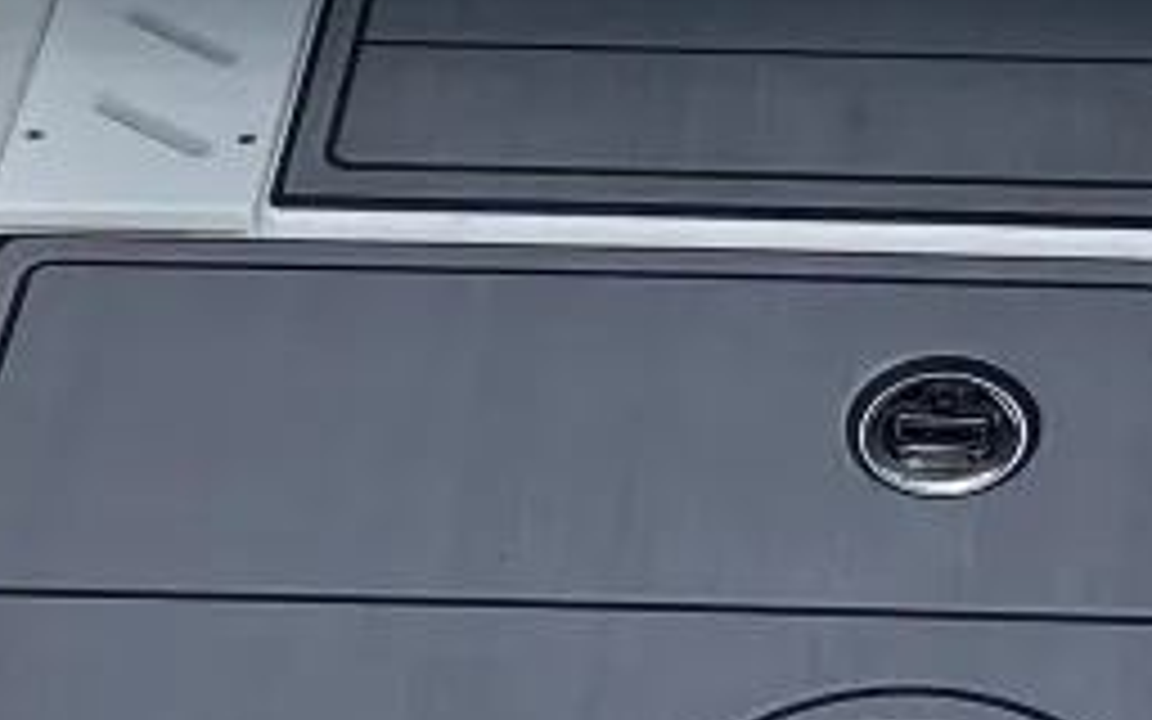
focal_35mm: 151
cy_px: -706
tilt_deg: -32.6
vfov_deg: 8.3
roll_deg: +2.0
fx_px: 4741
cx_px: 1094
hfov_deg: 13.7
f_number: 1.8
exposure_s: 1/2513
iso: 32
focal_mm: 4.25
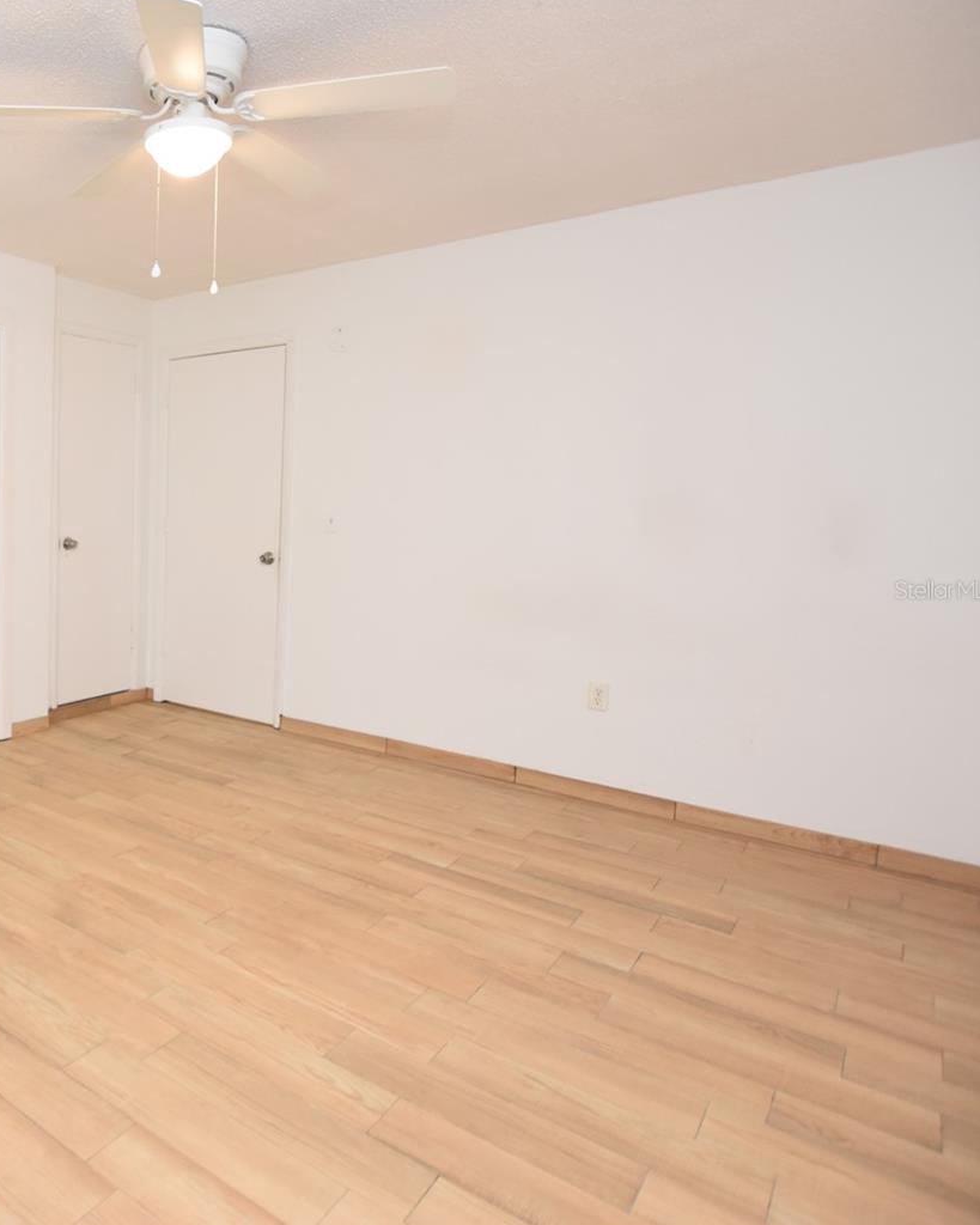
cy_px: 590
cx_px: 44
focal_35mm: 22
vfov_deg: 75.0
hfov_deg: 52.7
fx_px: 798
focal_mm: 10
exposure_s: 1/60
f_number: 4
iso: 800
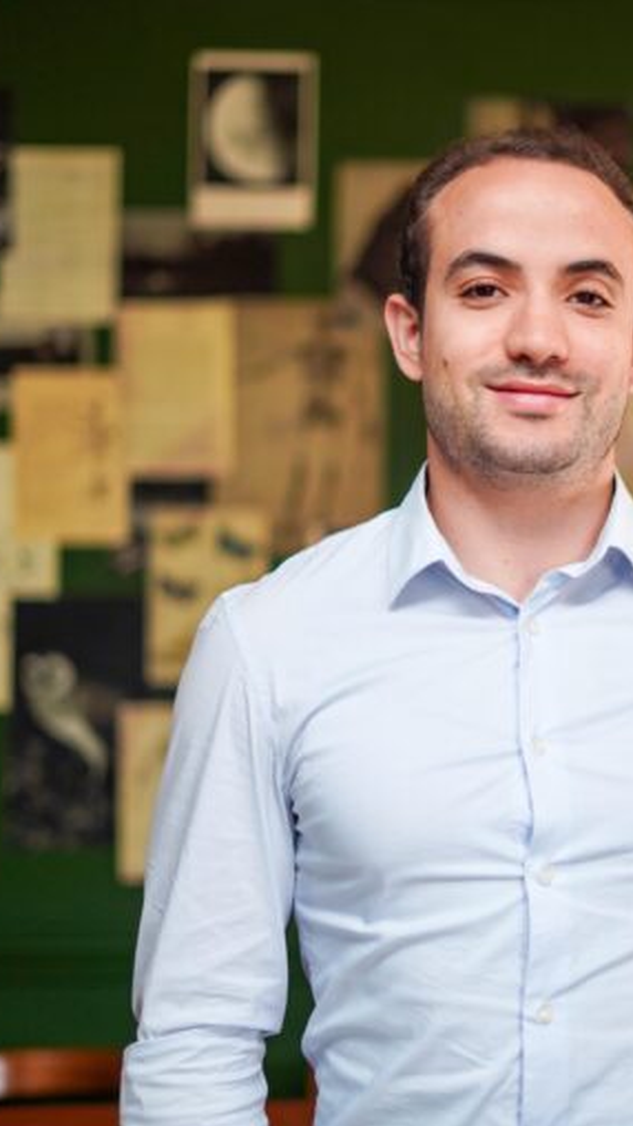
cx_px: 569
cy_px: 562
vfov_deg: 26.9
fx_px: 2359
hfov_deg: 15.1
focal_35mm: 79
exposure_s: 1/100
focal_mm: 50
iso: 320
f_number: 1.8
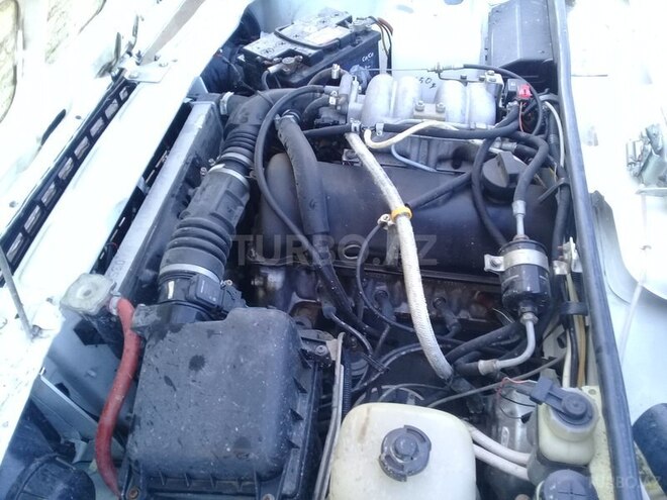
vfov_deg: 45.4
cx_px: 334
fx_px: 597
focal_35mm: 31
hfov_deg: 58.4
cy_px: 250
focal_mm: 3.3
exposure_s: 1/50
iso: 64
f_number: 2.2
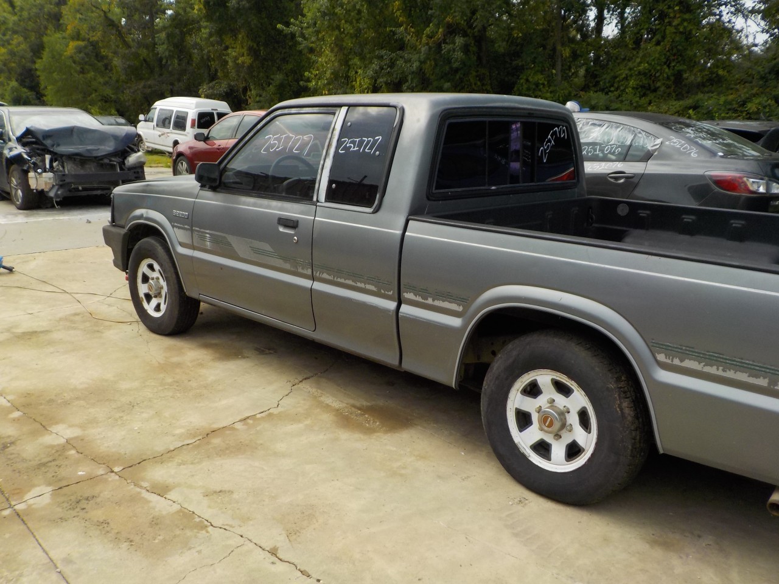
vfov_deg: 46.8
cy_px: 292
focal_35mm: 30
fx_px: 675
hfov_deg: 60.0
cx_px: 390
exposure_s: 1/800
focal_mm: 4.1
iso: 125
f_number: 3.3
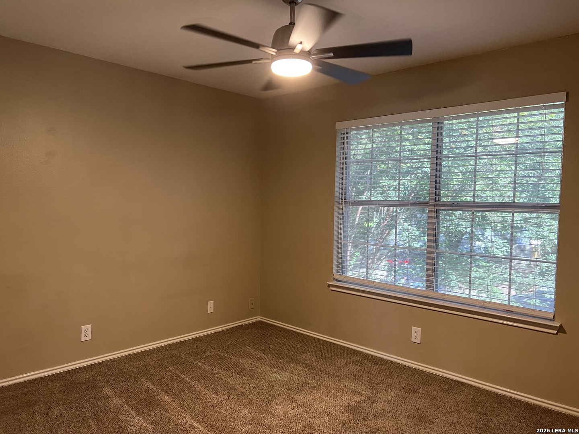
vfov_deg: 53.1
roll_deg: -1.3
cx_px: 290
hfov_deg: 67.3
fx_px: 435
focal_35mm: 26
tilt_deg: -3.2
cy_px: 217
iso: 160
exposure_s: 1/60
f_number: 1.5
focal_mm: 5.7
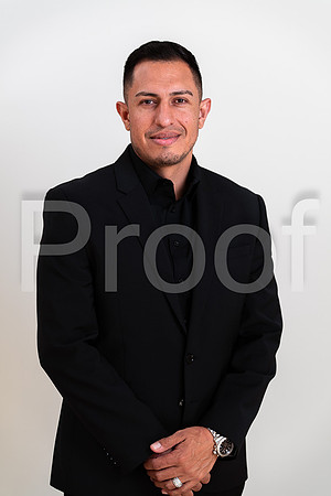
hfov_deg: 16.1
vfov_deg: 23.9
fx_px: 1172
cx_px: 166
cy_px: 248
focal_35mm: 85
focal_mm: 85
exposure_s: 1/160
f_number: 2.8
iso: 50
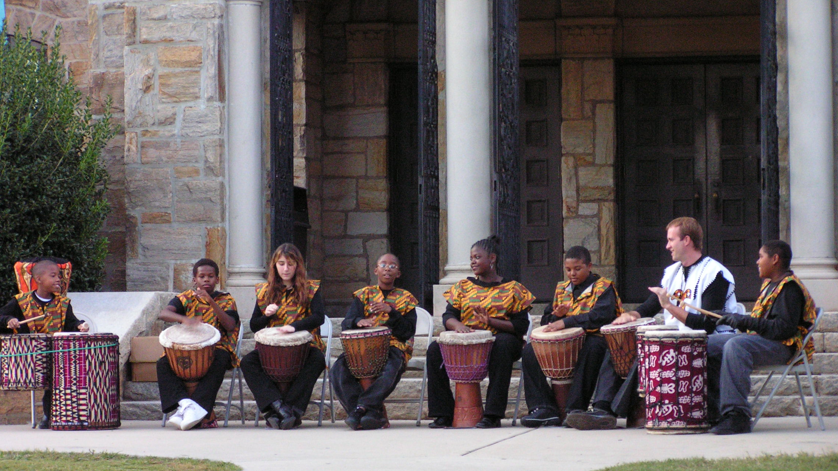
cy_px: 291
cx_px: 418
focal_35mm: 154
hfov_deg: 14.0
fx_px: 3422
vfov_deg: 7.9
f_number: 3.2
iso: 200
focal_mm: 23.4
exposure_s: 1/160
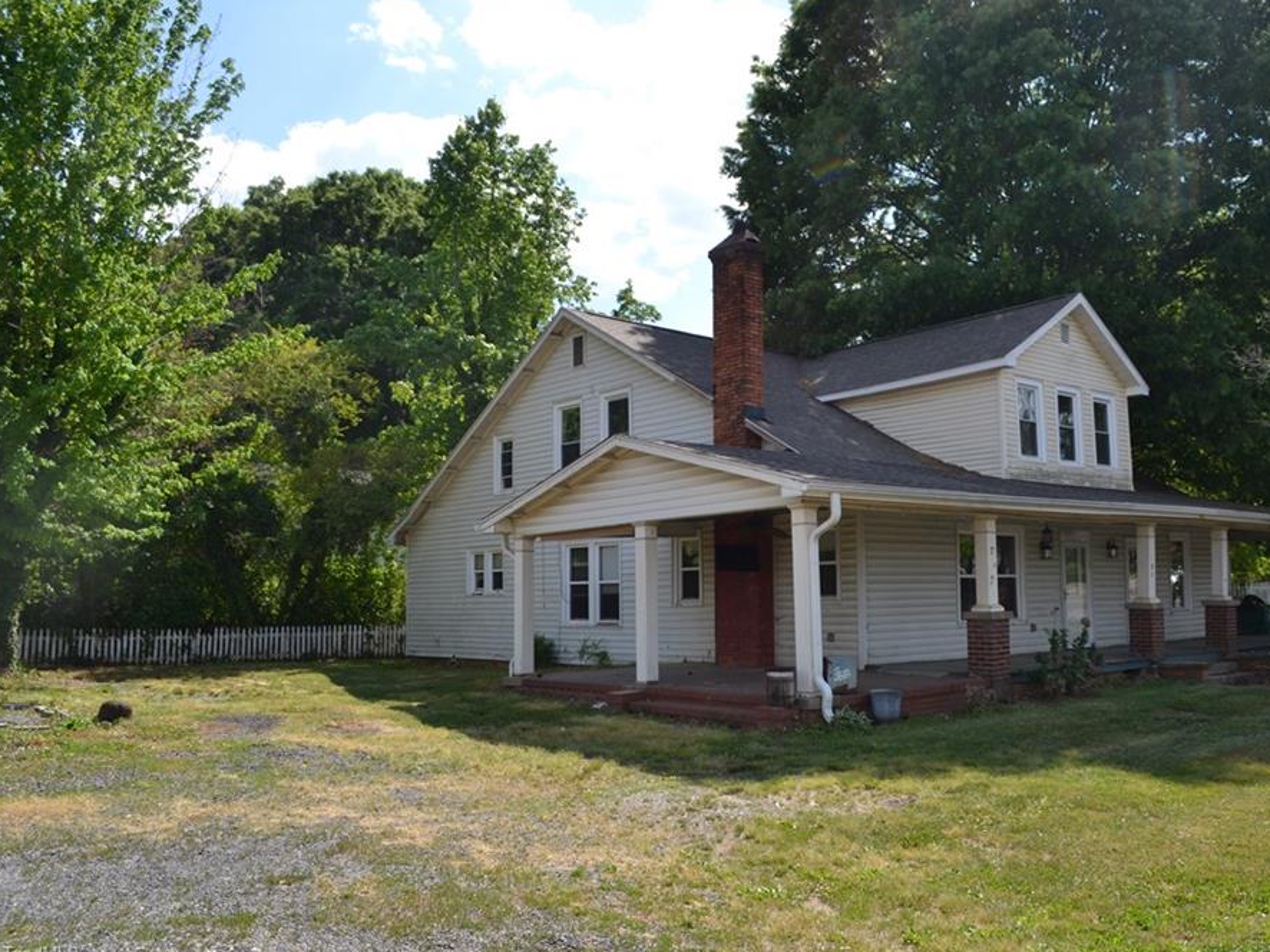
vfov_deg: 46.8
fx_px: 1100
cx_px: 715
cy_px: 477
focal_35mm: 30
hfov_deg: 59.8
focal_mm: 18
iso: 100
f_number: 7.1
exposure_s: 1/200
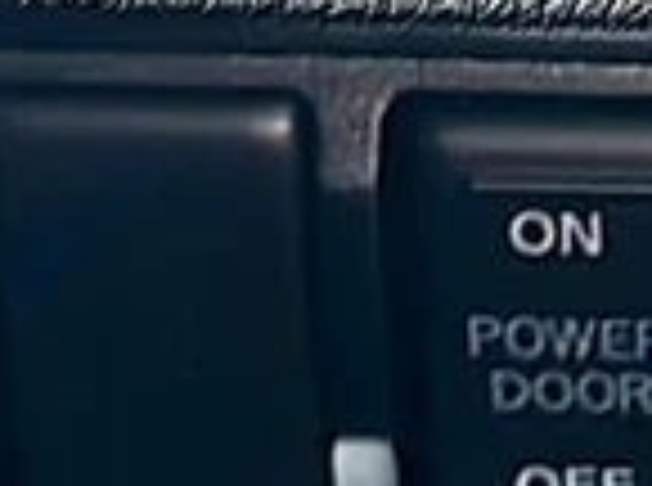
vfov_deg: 6.9
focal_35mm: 213
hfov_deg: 9.1
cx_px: 913
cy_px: -205
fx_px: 4002
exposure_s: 1/40
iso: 160
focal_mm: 6.86
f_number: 1.78
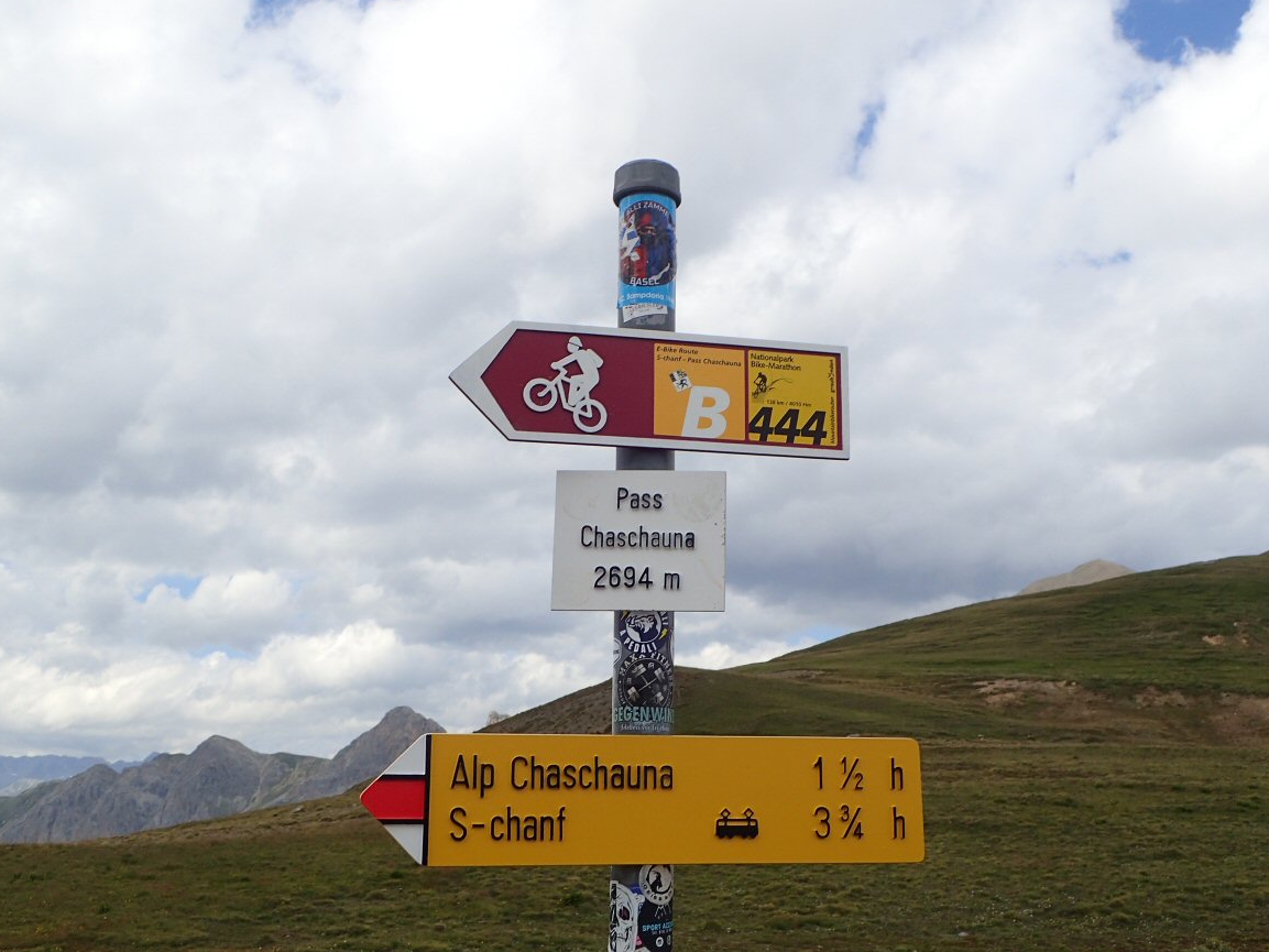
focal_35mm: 37
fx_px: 1357
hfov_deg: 50.1
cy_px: 525
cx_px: 636
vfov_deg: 38.6
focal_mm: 5.87
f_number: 9
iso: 100
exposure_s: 1/160
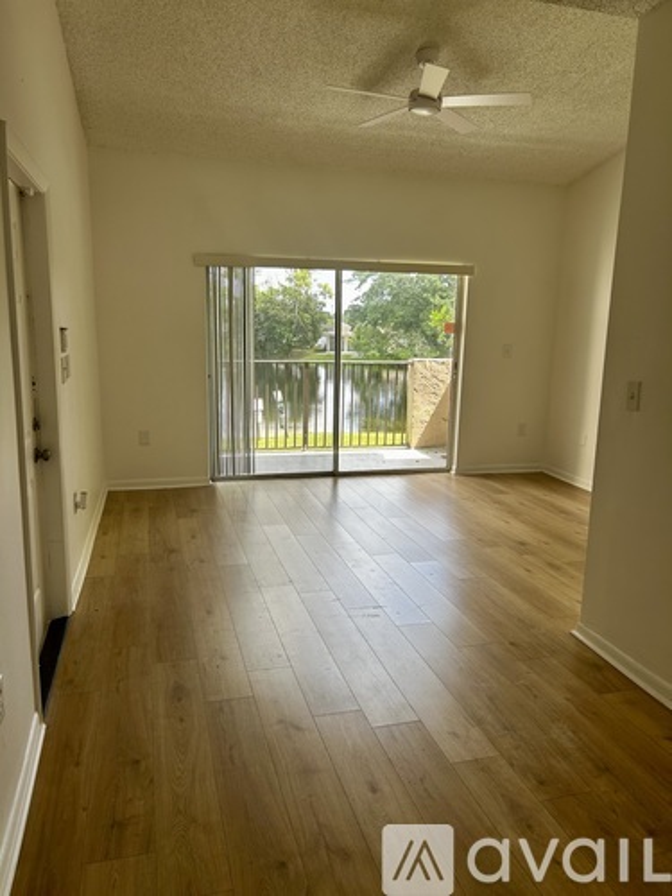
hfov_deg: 53.1
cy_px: 448
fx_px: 673
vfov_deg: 67.3
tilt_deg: -10.3
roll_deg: -1.7
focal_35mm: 26
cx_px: 336
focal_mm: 5.7
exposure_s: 1/153
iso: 40
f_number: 1.5
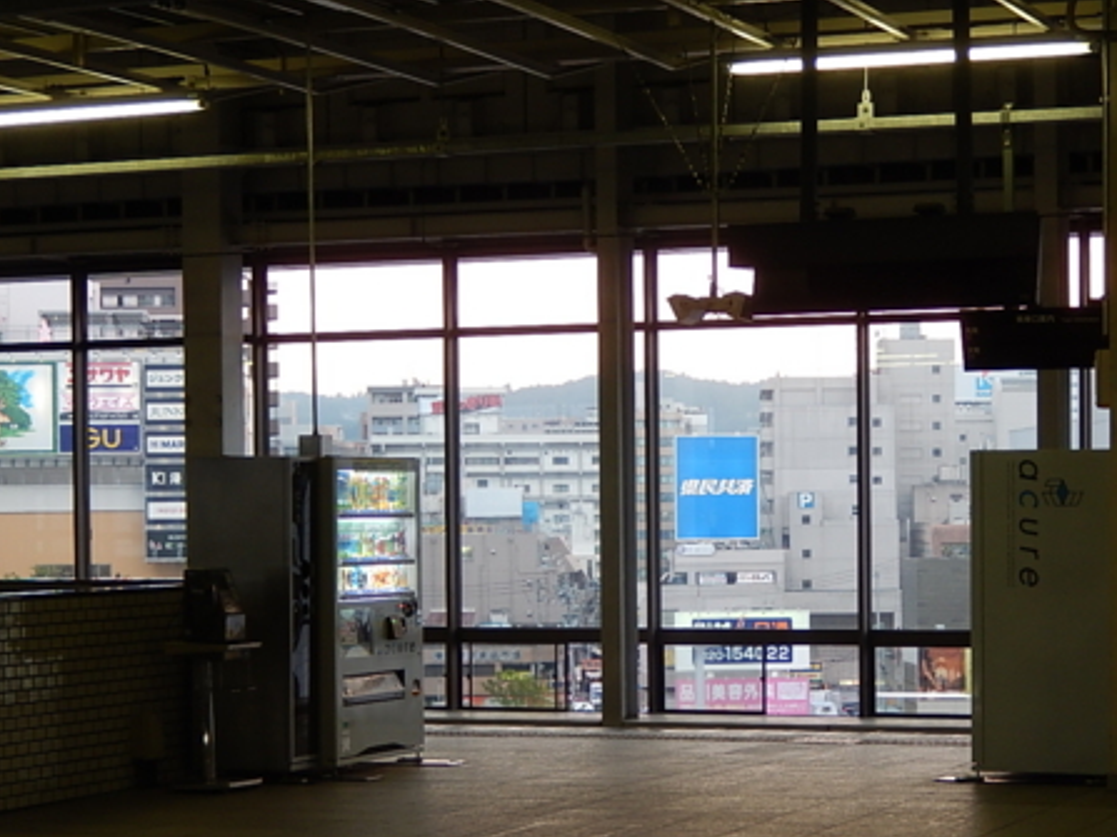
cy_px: 550
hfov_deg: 20.0
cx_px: 692
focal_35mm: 98
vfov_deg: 15.1
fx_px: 3161
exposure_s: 1/30
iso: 125
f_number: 4.9
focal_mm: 13.1
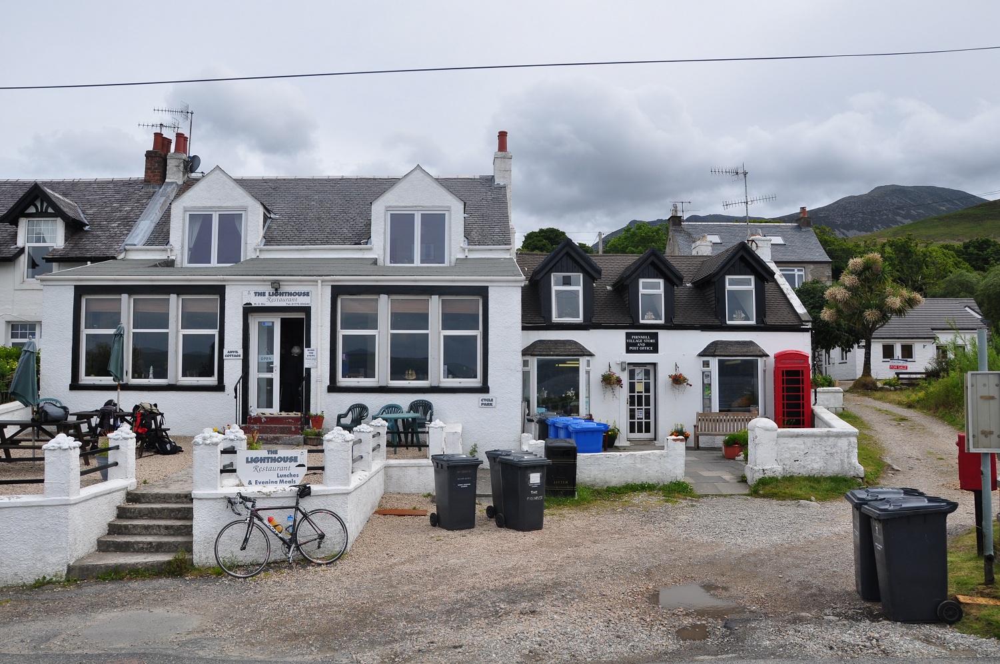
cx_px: 500
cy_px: 332
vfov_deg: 47.8
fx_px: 749
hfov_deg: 67.4
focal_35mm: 27
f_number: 10
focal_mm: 18
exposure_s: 1/400
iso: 200
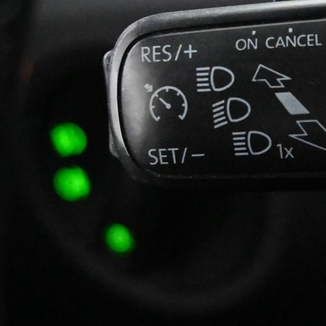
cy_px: 128
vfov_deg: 15.3
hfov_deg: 15.0
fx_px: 1215
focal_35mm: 114
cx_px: 347
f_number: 4.5
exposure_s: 1/40
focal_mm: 26
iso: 14400
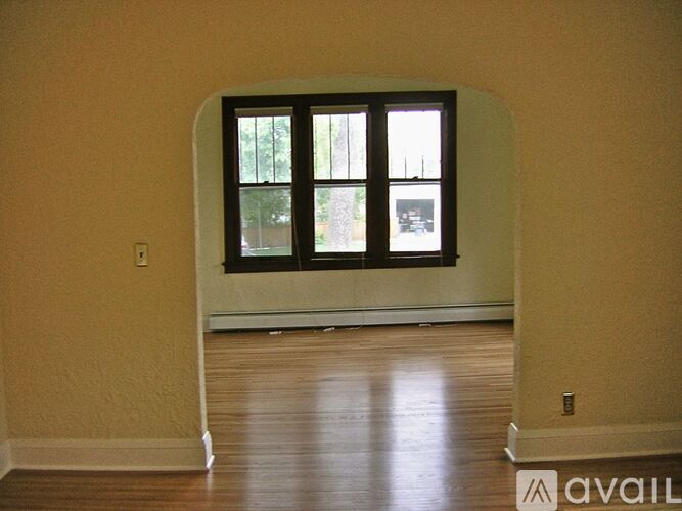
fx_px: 709
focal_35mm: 36
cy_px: 256
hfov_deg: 51.4
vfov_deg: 39.6
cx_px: 341
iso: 50
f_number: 2.6
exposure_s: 1/36.5
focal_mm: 4.7
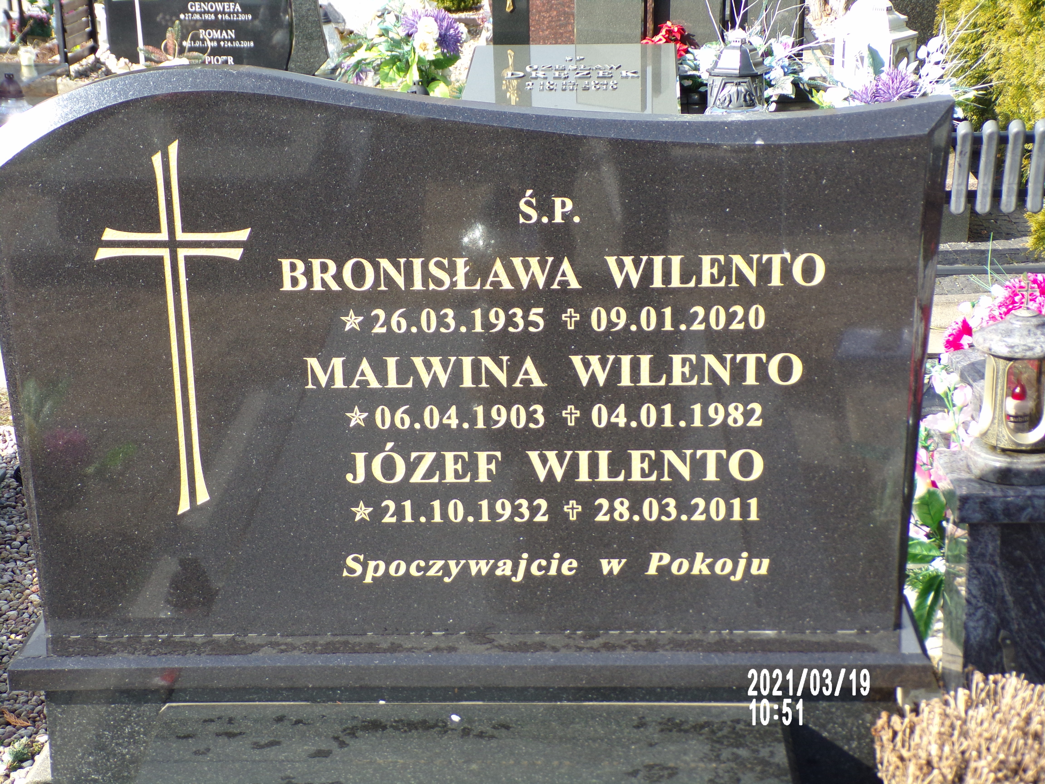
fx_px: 1962
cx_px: 522
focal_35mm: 65
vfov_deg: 22.6
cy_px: 392
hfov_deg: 29.8
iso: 80
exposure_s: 1/210
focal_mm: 11.6
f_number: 3.8
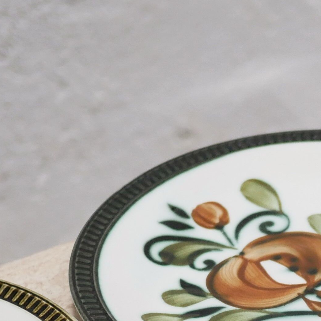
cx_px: 391
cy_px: 331
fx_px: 1626
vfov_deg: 11.2
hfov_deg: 11.1
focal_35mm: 155
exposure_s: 1/60
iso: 400
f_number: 1.7
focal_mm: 20
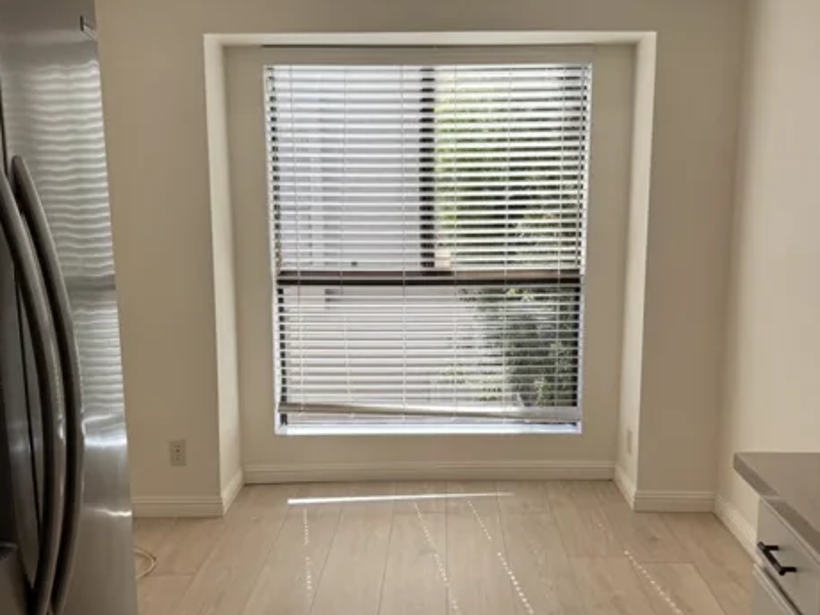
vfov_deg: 36.8
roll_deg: -0.5
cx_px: 439
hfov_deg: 47.8
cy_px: 339
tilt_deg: -9.0
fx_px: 924
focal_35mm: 39
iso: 80
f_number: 1.78
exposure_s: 1/1156
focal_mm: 6.76
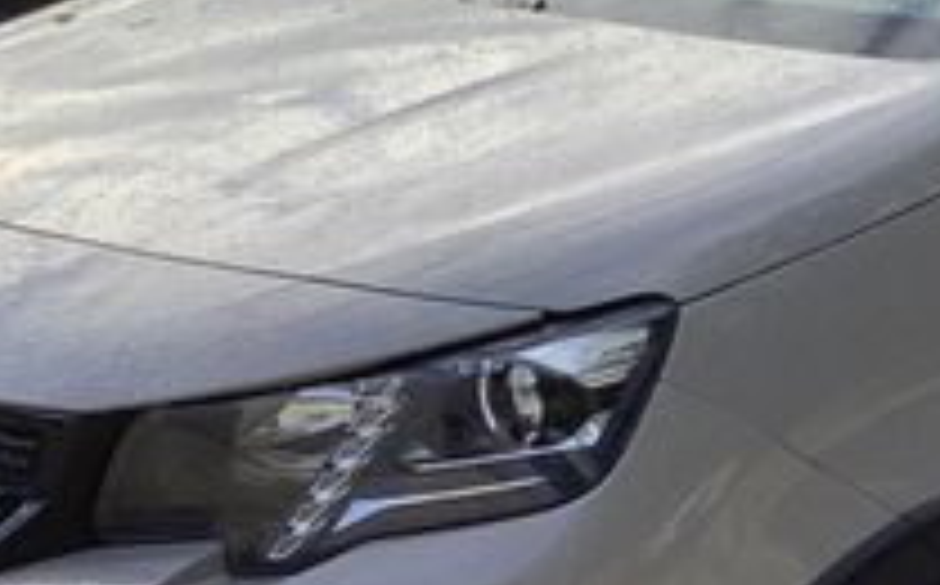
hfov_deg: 15.9
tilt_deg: -11.4
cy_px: 288
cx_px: 1142
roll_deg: +0.3
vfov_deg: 10.4
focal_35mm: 126
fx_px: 3224
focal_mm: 3.3
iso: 25
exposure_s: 1/519
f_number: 2.4
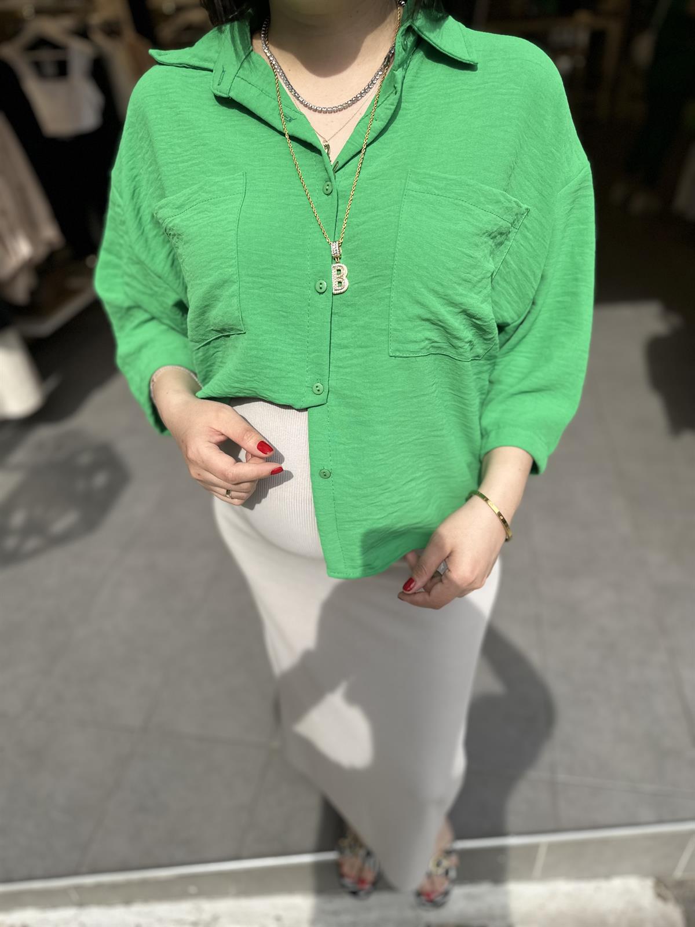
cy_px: 464
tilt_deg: -35.9
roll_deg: +3.7
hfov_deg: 56.8
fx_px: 642
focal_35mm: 24
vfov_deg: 71.6
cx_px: 348
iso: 80
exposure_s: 1/2882
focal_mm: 6.86
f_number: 1.78
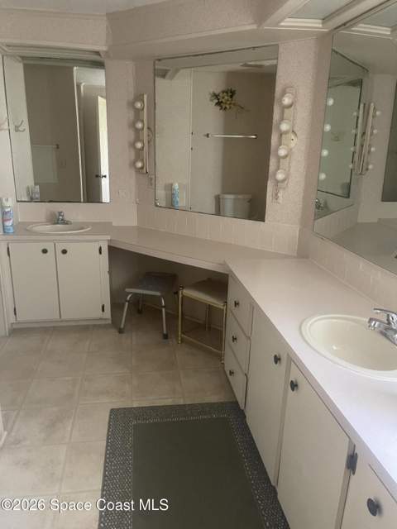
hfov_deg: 54.9
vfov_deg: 69.4
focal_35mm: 25
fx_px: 382
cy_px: 264
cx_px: 198
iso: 500
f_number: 1.6
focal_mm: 5.1
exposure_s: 1/43
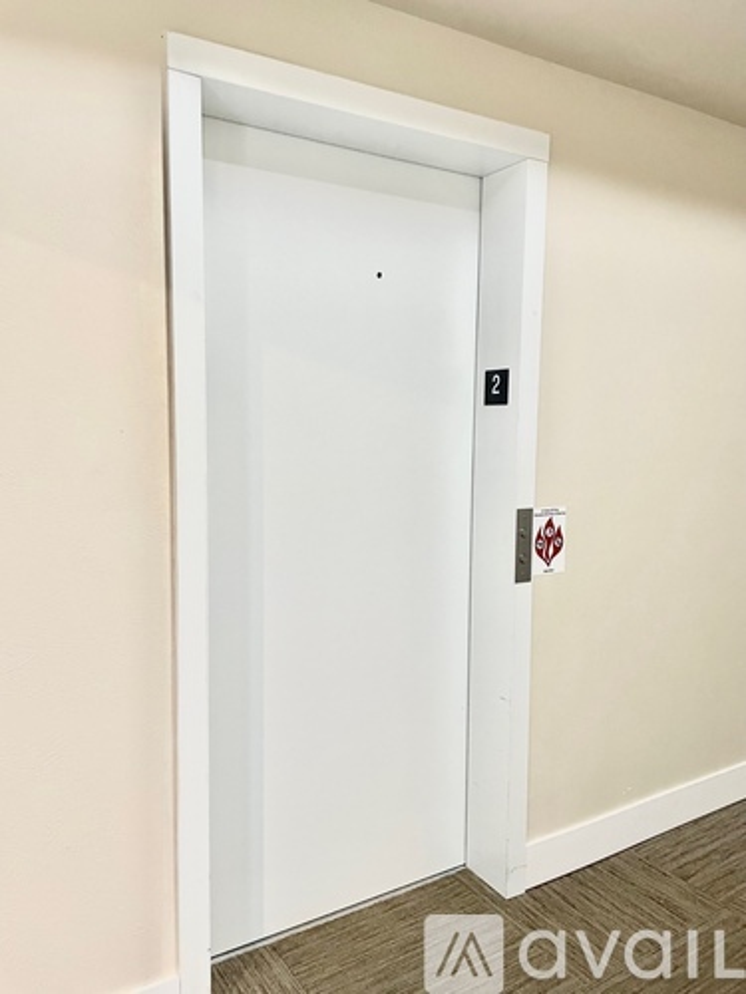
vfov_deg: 67.3
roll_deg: +0.2
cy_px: 497
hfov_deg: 53.1
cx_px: 373
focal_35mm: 26
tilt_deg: -3.9
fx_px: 747
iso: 320
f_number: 1.6
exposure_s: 1/60
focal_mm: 4.2
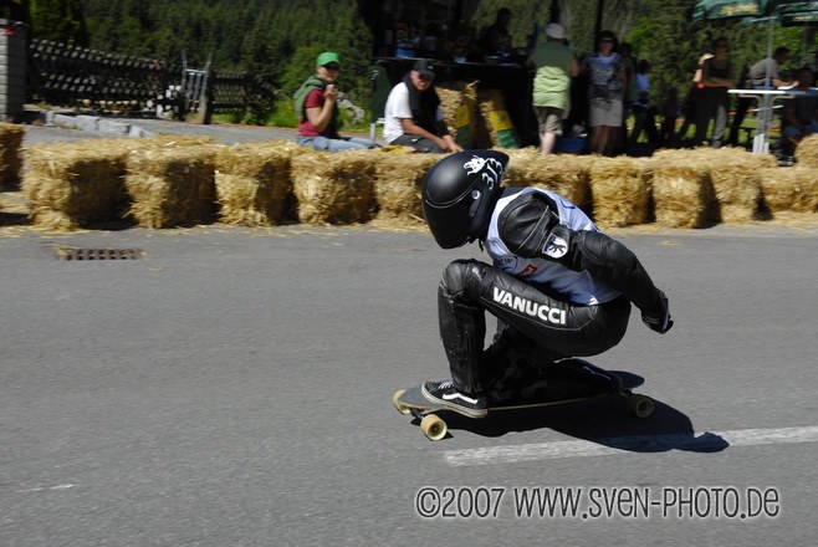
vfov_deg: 29.9
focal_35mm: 45
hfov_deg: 43.6
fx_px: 1023
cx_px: 409
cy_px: 274
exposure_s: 1/500
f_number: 7.1
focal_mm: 30
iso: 200
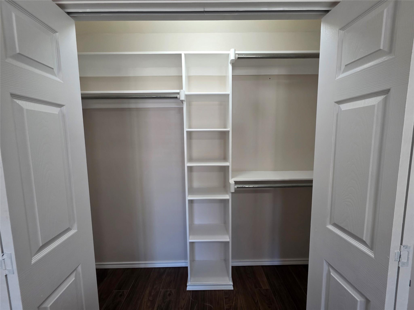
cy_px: 155
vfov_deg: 89.9
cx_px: 207
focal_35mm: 13
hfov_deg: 106.2
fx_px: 155
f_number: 1.9
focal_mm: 2.2
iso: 160
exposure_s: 1/60
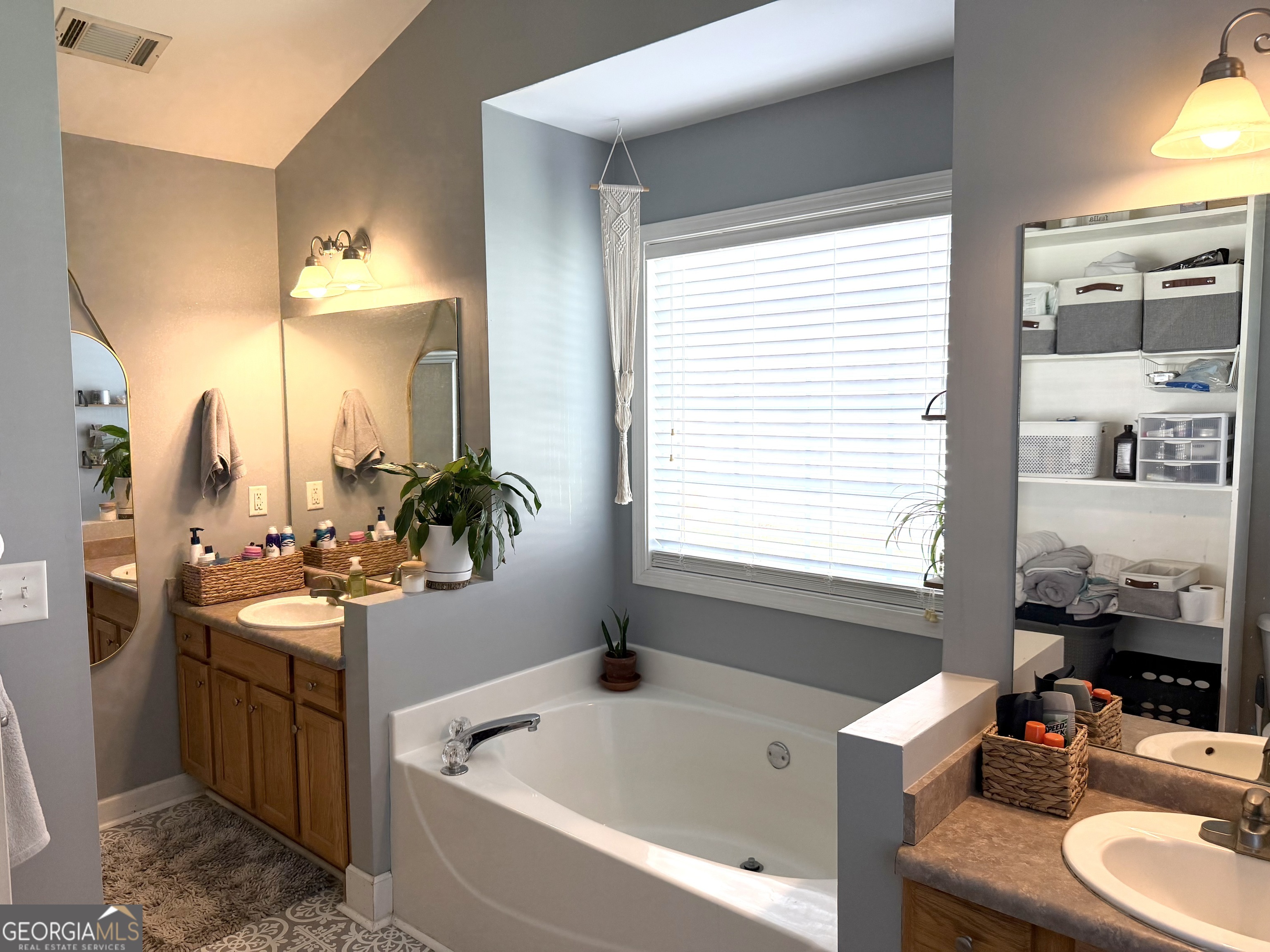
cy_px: 476
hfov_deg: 71.6
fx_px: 881
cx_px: 635
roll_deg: +0.0
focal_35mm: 24
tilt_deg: -4.6
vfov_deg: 56.8
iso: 125
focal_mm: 6.76
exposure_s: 1/206
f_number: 1.78
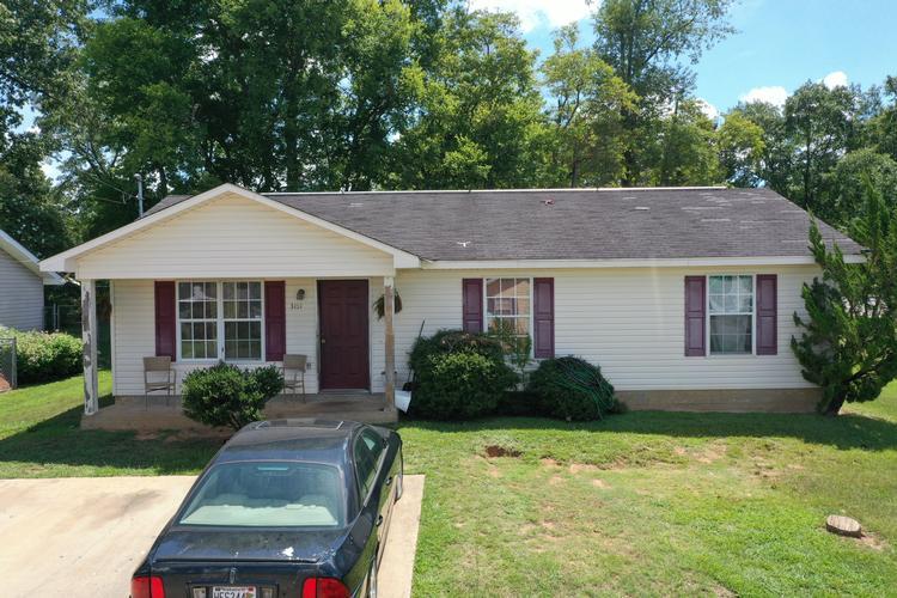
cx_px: 448
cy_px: 299
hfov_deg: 65.5
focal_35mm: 28
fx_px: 698
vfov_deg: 46.4
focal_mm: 10.26
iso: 200
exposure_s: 1/320
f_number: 7.1
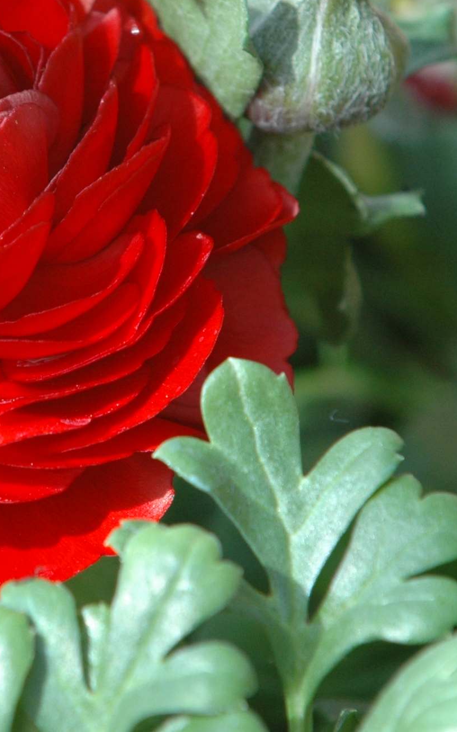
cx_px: -78
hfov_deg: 1.9
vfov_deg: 3.0
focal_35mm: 707
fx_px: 14095
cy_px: 214
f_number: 7.1
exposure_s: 1/200
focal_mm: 200
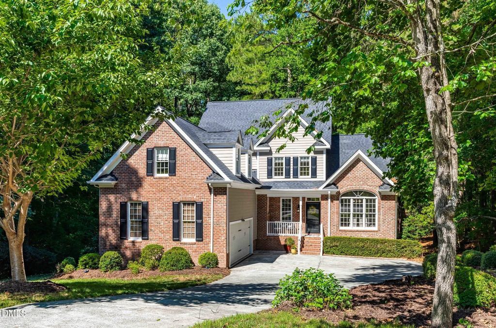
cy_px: 164
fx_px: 344
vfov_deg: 51.1
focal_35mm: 25
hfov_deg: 71.6
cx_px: 248
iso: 100
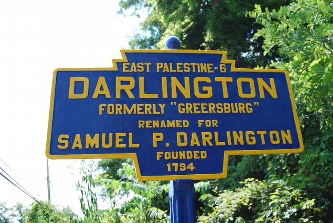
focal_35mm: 33
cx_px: 166
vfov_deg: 40.1
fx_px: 306
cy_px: 112
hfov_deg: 57.2
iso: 100
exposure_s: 1/125
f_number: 5.6
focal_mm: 22
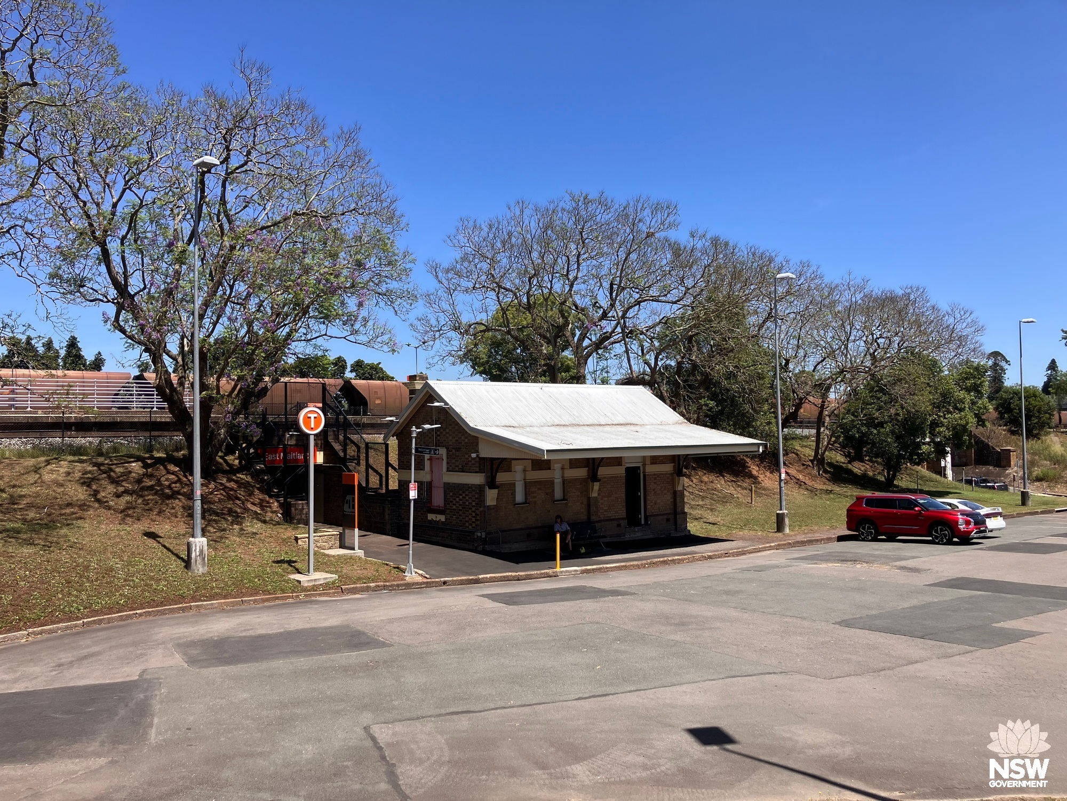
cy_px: 400
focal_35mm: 28
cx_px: 534
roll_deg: -0.2
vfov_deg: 49.7
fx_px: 863
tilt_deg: +3.0
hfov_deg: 63.4
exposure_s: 1/1736
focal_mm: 3.99
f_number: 1.8
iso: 32
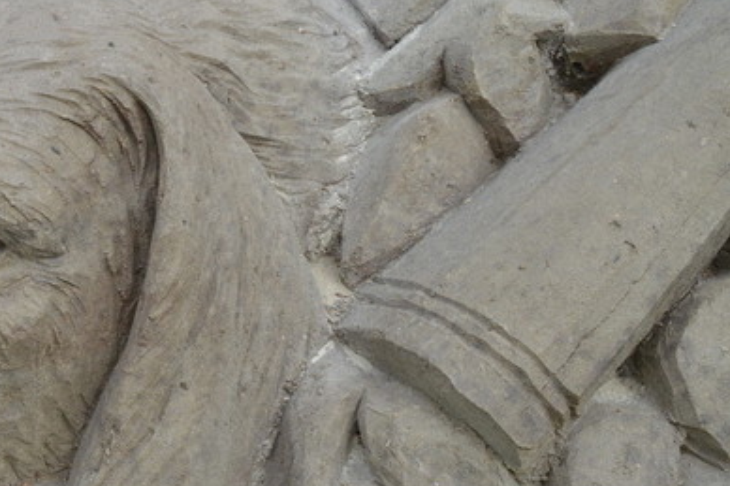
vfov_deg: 19.9
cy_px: 316
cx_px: -21
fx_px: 1378
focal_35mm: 68
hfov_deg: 27.7
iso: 100
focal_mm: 22
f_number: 8
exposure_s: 1/125
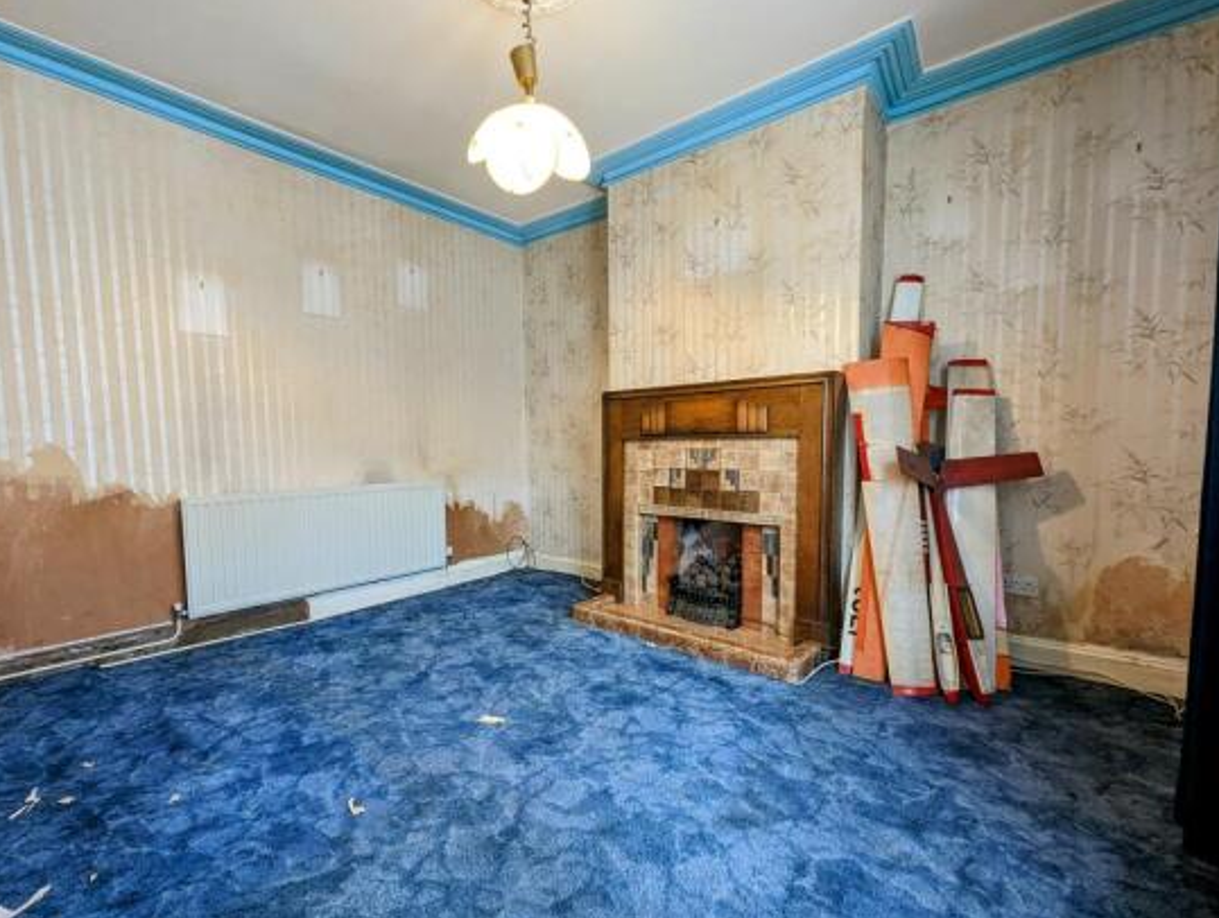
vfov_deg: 85.8
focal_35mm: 14
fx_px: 494
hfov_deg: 101.8
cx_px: 572
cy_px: 480
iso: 162
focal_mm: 1.95
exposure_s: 1/23.8
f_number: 2.2
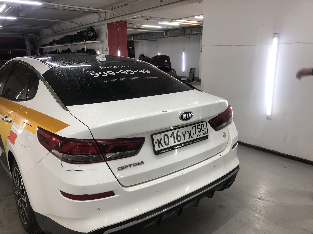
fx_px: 253
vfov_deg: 49.7
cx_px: 156
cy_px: 117
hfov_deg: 63.4
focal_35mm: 28
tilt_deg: -12.3
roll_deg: +0.7
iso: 25
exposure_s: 1/33
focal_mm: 3.99
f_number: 1.8
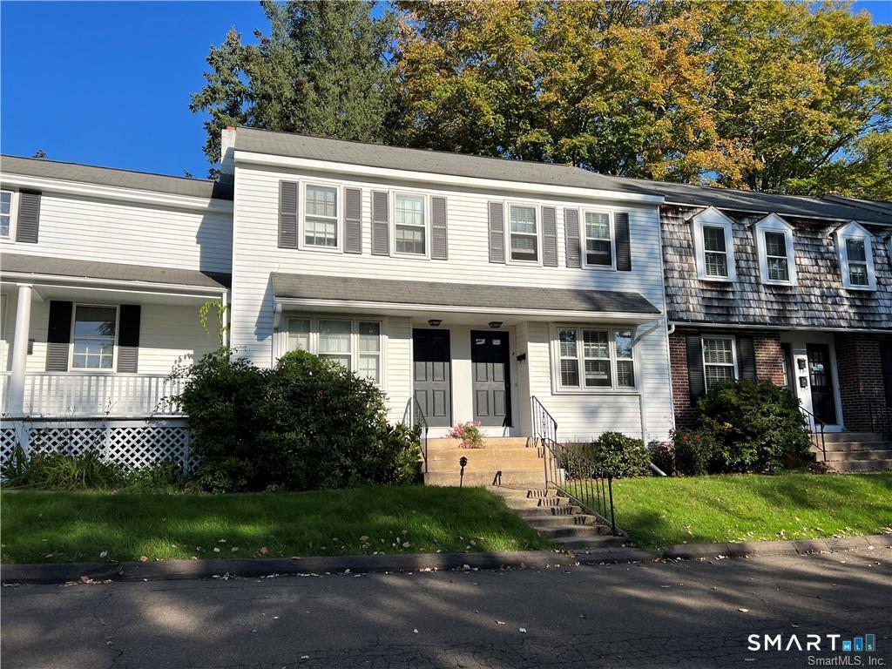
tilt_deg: +9.0
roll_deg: +0.7
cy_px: 334
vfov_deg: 53.1
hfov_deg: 67.3
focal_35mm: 26
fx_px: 670
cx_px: 446
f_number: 1.5
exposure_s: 1/5587
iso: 50
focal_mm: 5.7
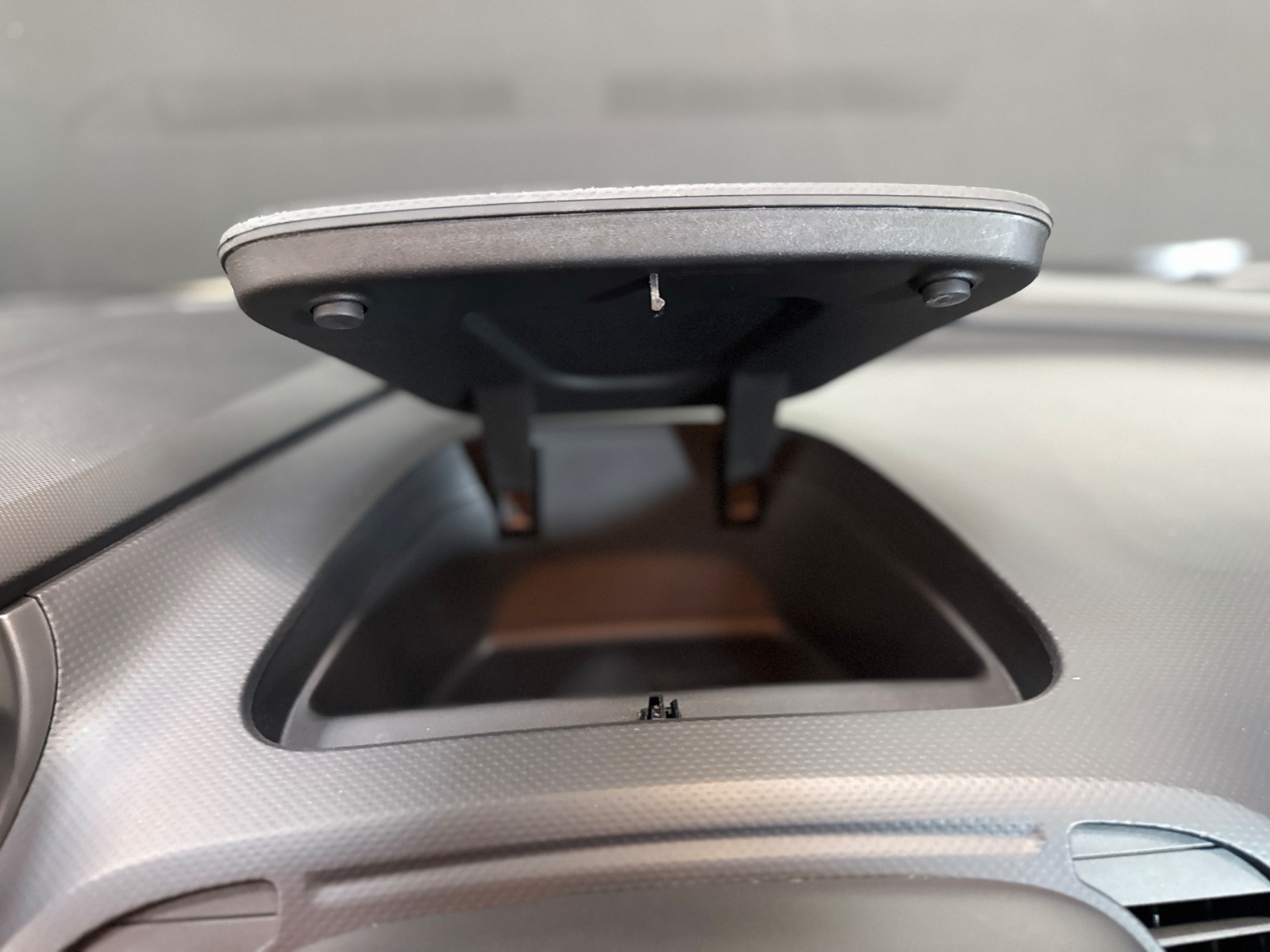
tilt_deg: -24.8
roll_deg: +0.2
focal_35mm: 24
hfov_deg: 71.6
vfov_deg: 56.8
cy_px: 476
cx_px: 635
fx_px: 881
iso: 800
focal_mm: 6.76
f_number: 1.78
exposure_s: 1/31
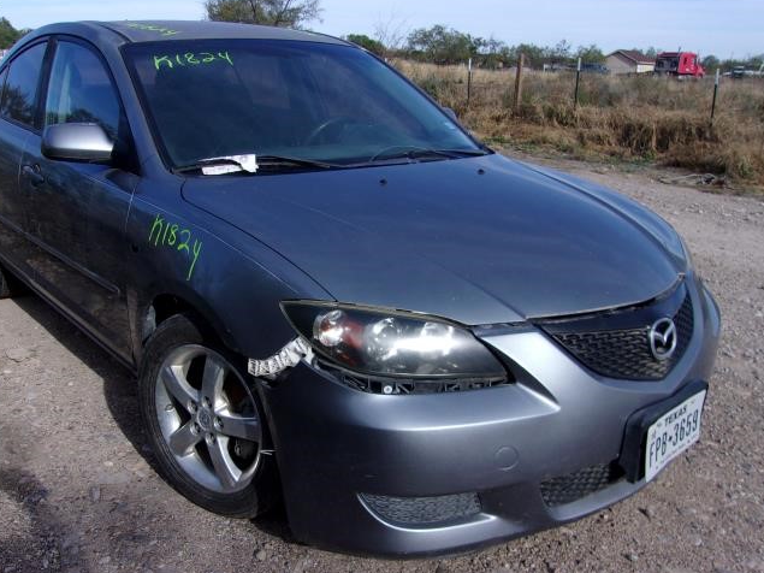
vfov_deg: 41.8
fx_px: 750
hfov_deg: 53.9
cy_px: 285
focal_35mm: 34
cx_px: 349
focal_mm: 4.9
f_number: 10.4
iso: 80
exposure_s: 1/75
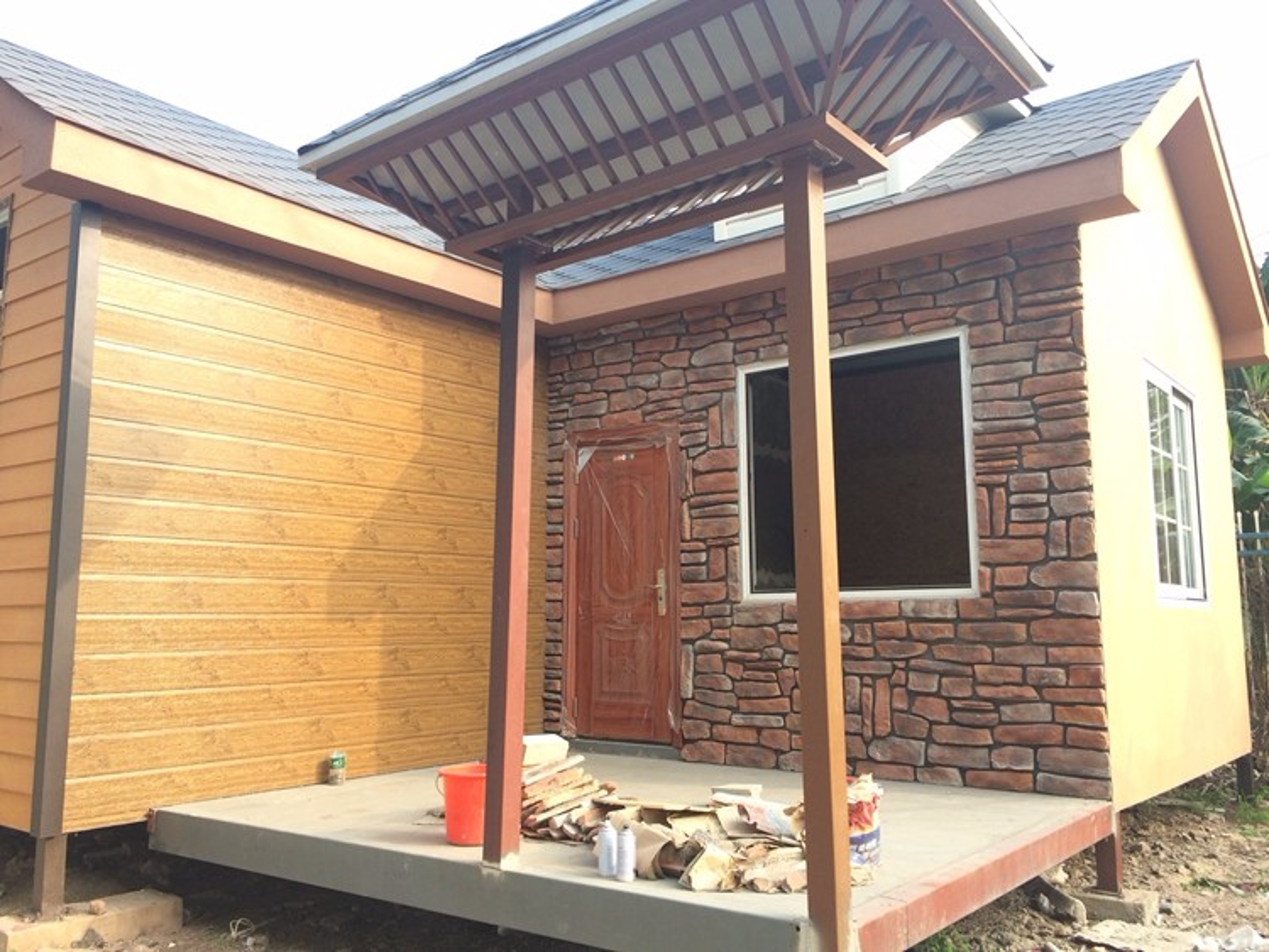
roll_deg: +0.5
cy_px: 476
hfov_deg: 61.6
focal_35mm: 29
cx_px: 634
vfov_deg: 48.3
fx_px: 1063
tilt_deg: +8.0
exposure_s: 1/222
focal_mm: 4.15
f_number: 2.2
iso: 32
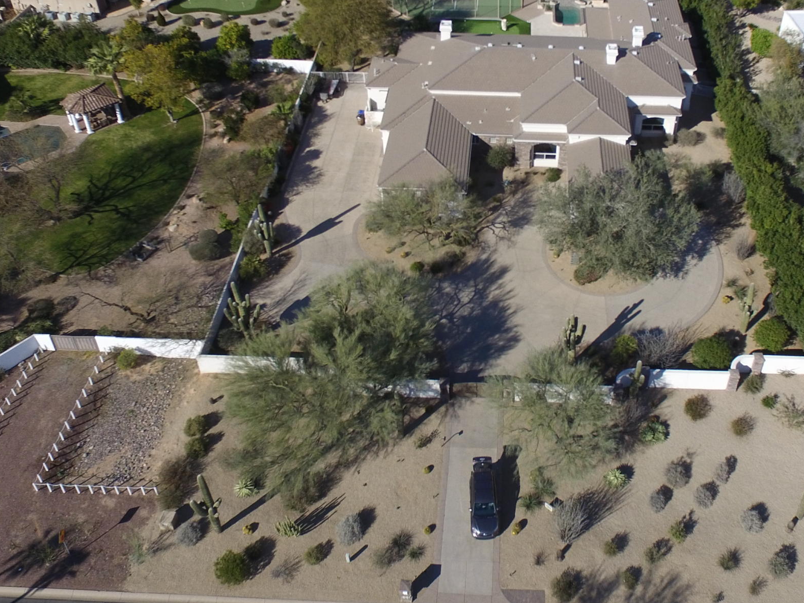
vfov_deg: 37.0
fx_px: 883
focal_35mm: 38
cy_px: 169
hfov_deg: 48.4
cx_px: 514
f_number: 2.8
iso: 100
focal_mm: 3.61
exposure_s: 1/1199
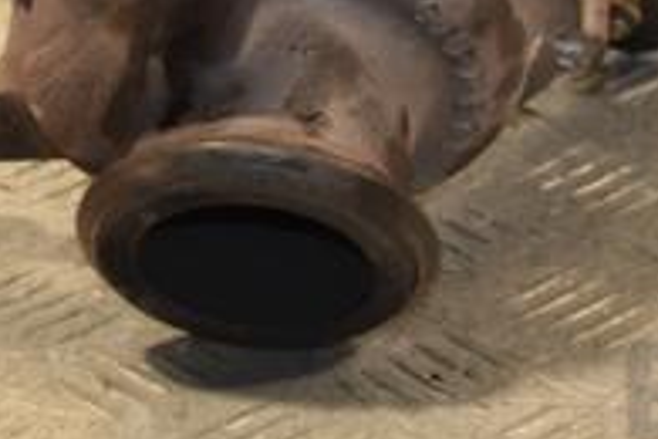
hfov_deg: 8.6
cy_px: -57
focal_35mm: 240
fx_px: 4386
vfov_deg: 5.7
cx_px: 564
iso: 800
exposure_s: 1/125
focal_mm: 52
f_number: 5
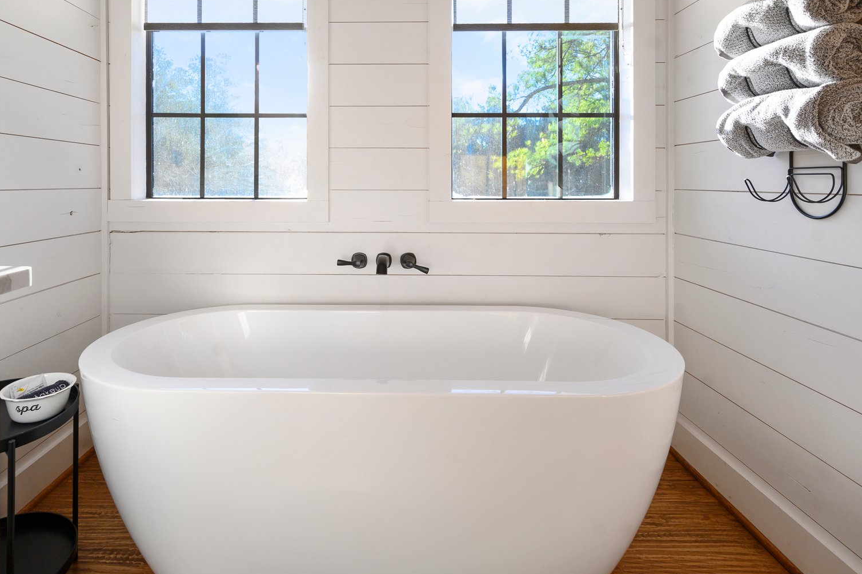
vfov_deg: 62.8
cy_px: 189
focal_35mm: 19
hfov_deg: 86.6
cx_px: 380
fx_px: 455
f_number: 6.3
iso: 500
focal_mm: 14
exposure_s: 1/160
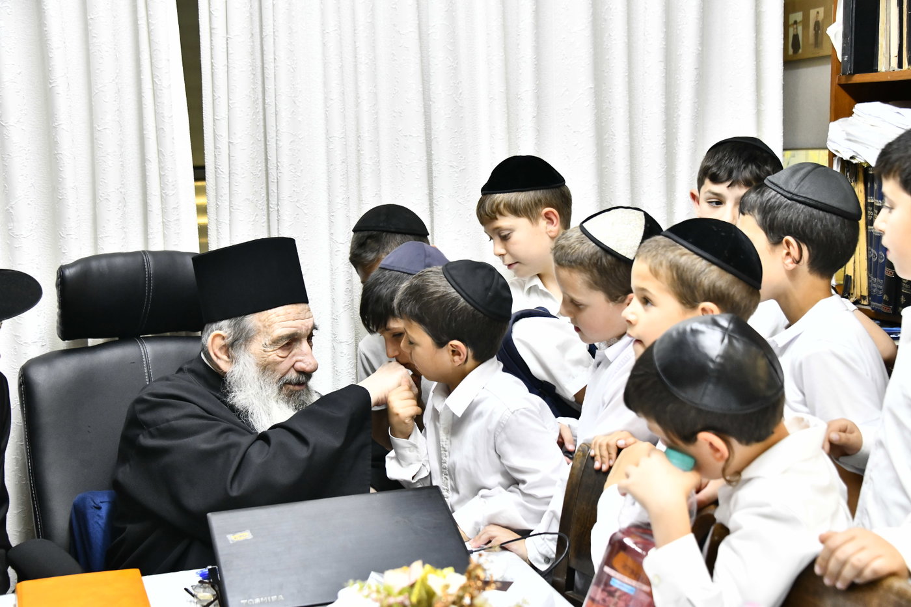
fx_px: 1417
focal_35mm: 56
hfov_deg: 35.6
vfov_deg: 24.2
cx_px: 456
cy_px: 304
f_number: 5.6
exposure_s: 1/125
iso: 3200
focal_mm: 56
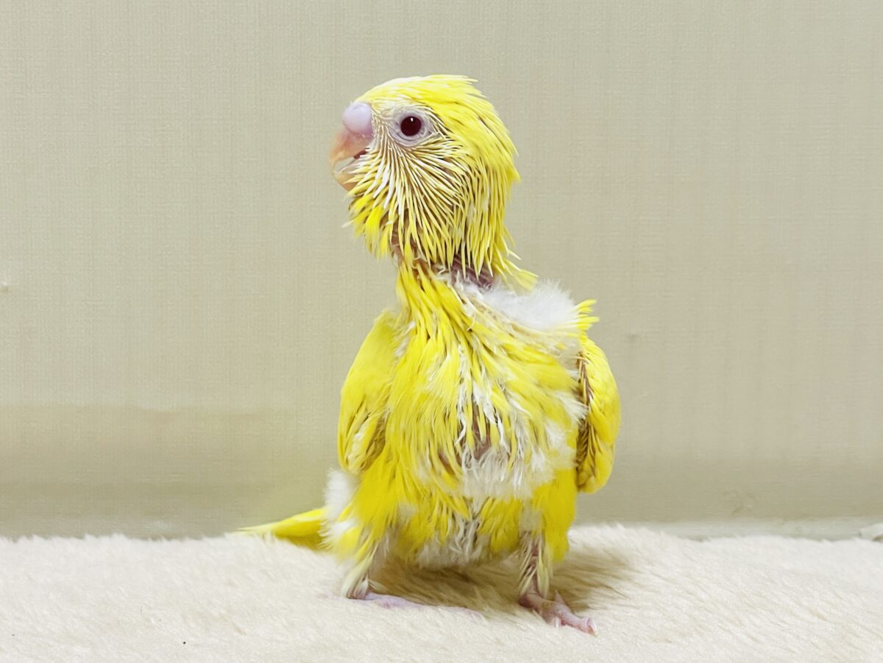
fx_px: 1326
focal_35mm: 52
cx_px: 442
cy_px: 332
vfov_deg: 28.0
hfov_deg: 36.8
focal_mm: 6
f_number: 2
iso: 64
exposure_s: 1/99
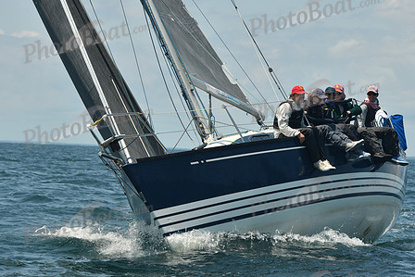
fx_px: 2237
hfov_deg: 10.6
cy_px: 160
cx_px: 202
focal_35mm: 194
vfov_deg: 7.1
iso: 320
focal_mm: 150
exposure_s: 1/640
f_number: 8
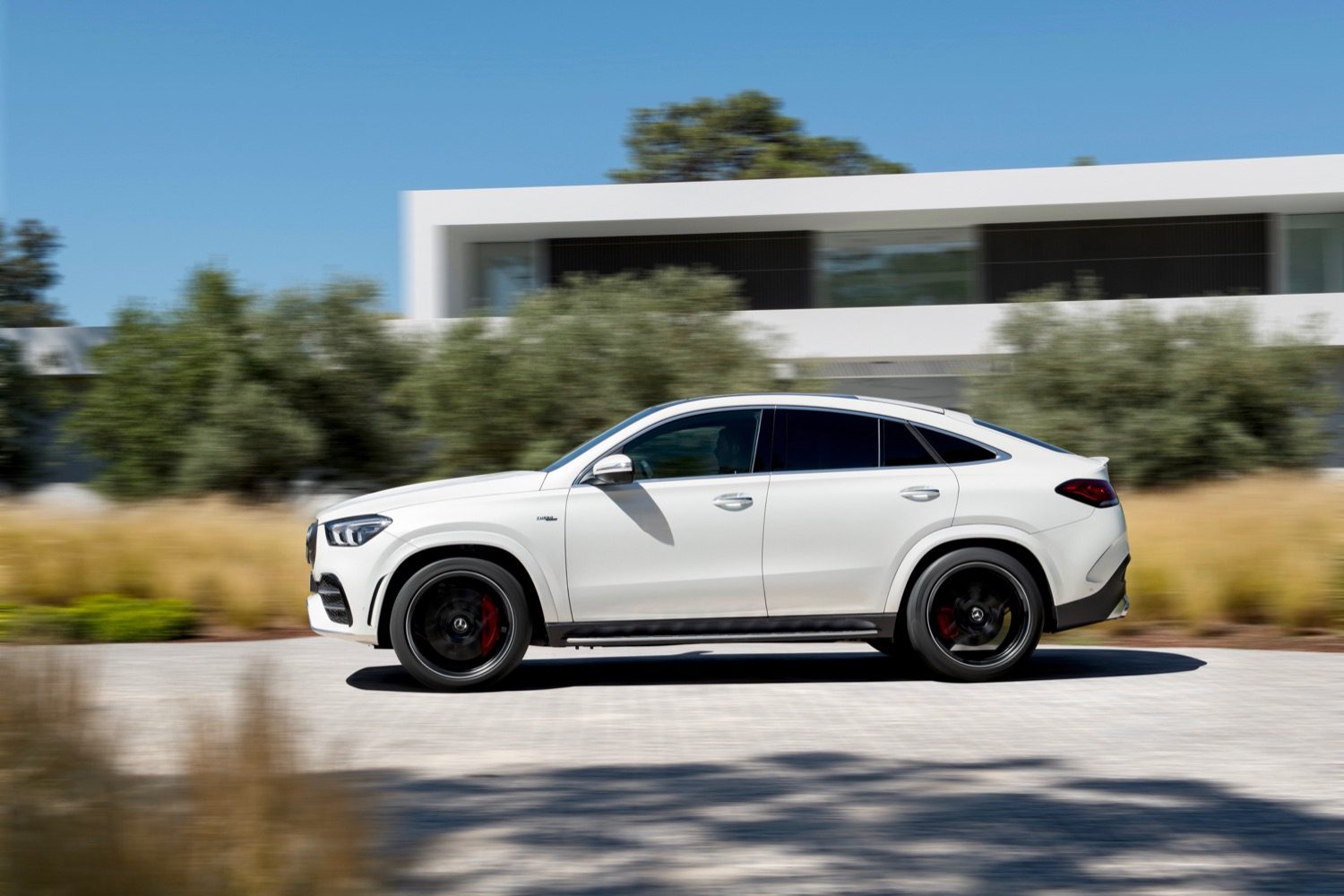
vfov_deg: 27.0
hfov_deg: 39.6
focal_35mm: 50
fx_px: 1867
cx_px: 672
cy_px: 448
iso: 100
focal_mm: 50
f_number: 11
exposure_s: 1/200
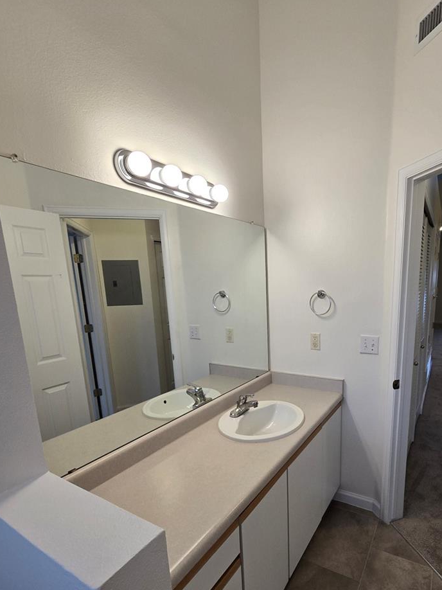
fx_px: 290
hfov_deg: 73.2
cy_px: 348
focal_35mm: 17
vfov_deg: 90.1
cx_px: 281
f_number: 2.2
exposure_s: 1/120
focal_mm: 2.2
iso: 80
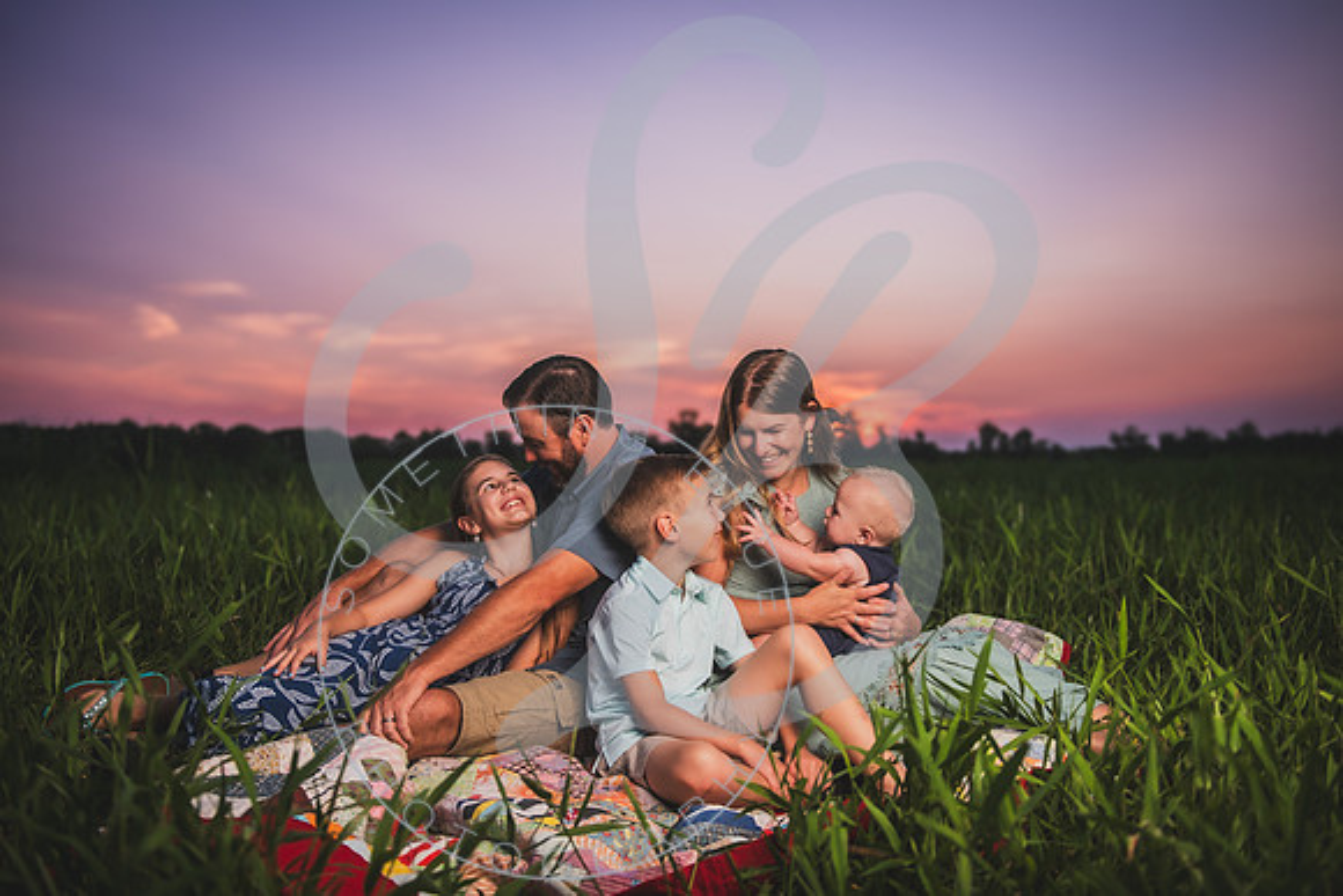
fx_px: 1339
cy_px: 415
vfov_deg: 37.0
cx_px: 657
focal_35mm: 36
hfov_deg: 53.3
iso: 200
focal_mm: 32
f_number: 2.8
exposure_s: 1/1000
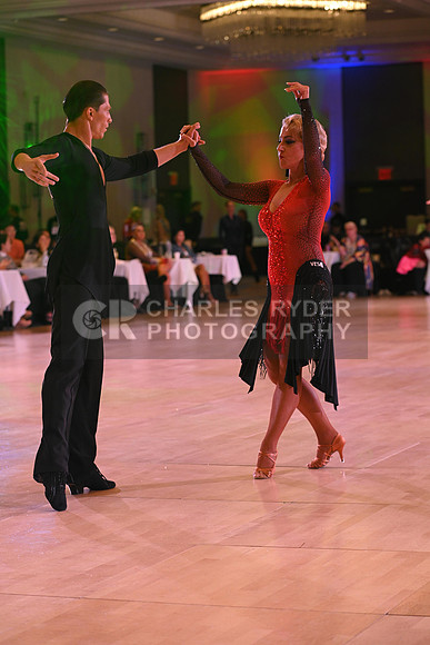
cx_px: 215
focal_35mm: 100
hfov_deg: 13.7
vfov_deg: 20.4
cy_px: 322
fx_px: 1790
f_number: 5
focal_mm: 100
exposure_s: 1/200
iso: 1600
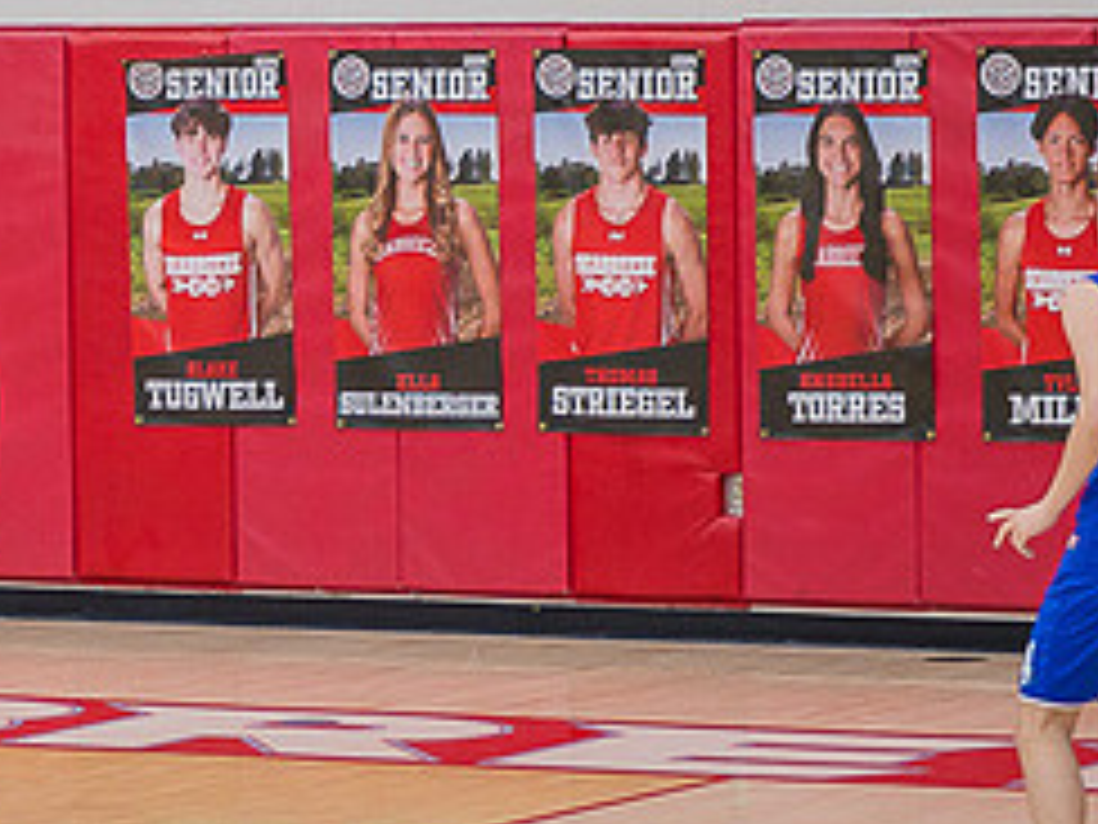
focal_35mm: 281
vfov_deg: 5.3
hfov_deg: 7.0
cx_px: -27
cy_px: 248
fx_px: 8913
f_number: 4.8
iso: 1000
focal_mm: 112
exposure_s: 1/250
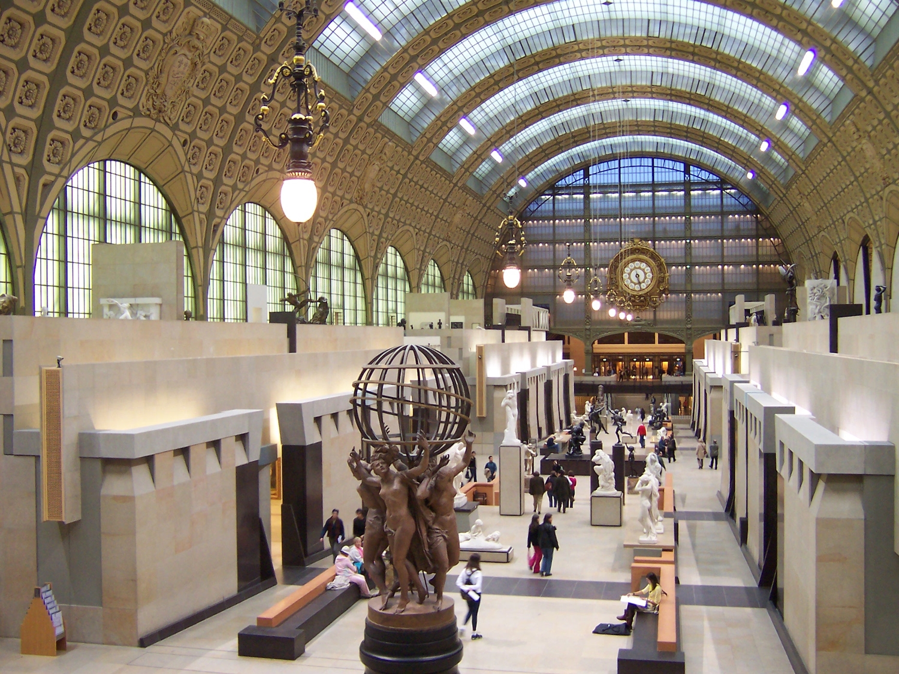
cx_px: 450
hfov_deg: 51.4
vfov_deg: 39.7
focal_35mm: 36
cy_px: 337
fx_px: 935
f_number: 2.8
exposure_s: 1/10
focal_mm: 5.6
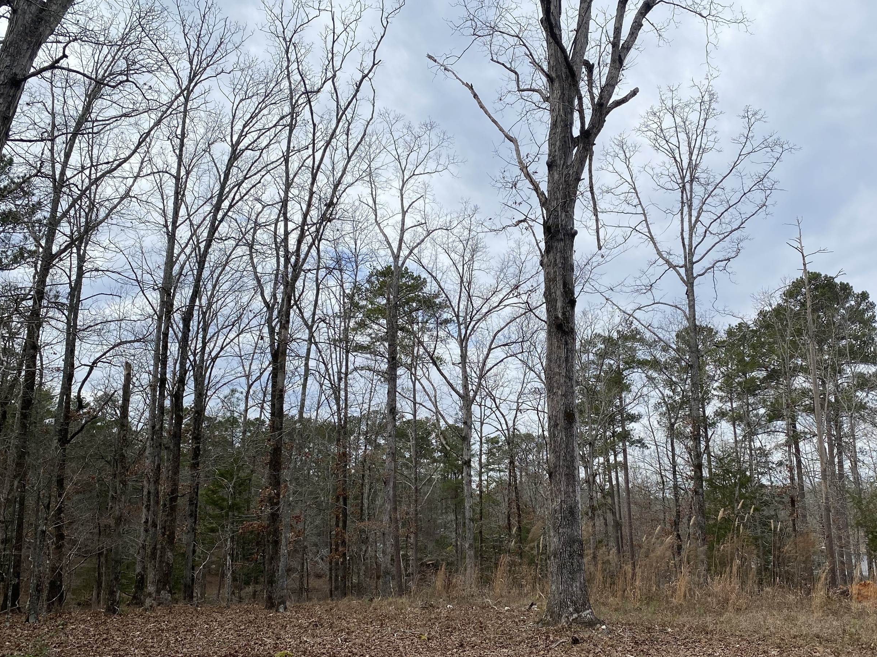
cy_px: 370
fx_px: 836
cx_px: 491
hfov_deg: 55.2
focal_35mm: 33
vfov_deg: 42.9
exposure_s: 1/2967
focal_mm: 4.25
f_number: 1.8
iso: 32
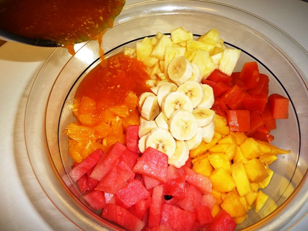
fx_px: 285
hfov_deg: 56.8
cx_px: 154
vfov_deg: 44.2
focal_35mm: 32
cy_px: 116
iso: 100
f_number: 3.5
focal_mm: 5.3
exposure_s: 1/30
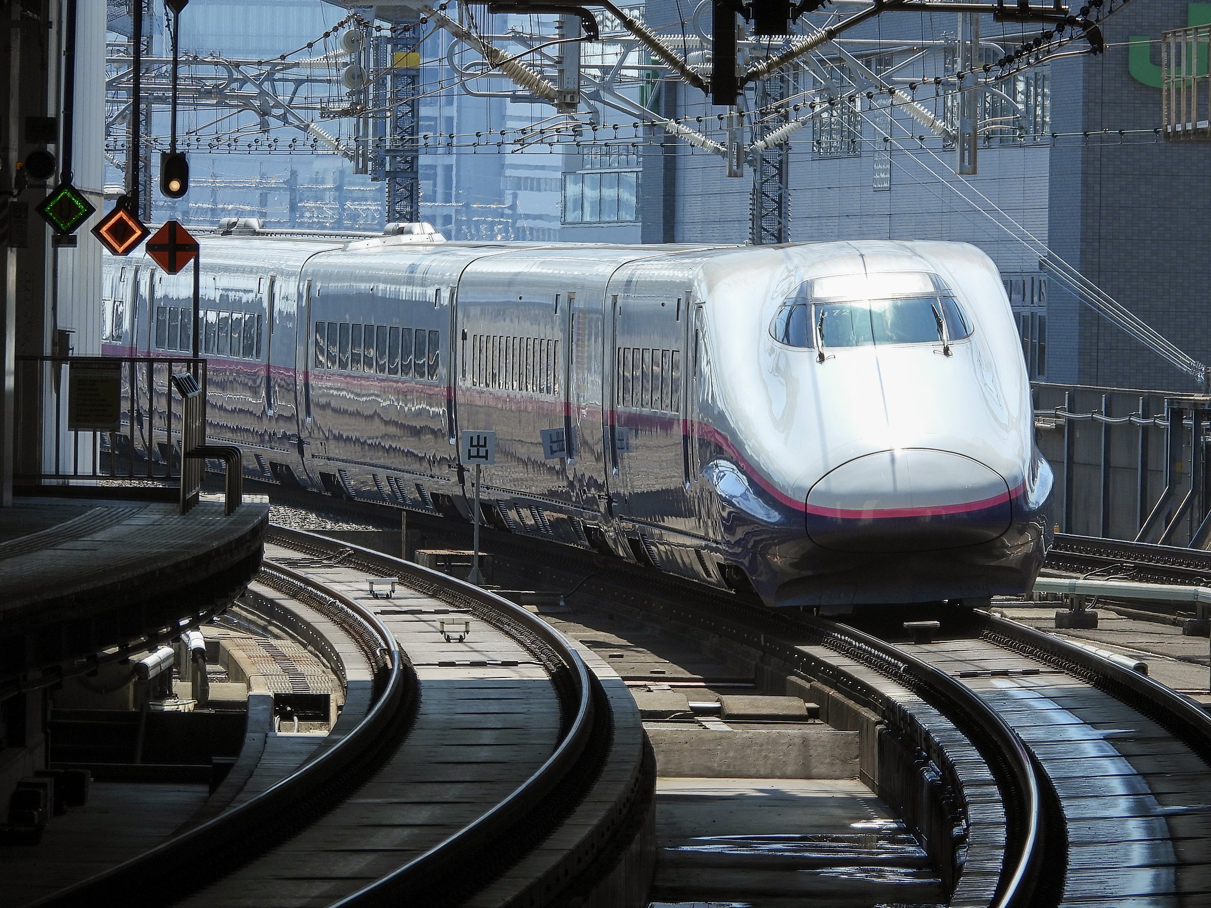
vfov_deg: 3.3
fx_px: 15743
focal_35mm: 450
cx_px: 606
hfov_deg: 4.4
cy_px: 454
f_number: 5
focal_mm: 80.3
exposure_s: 1/500
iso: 100
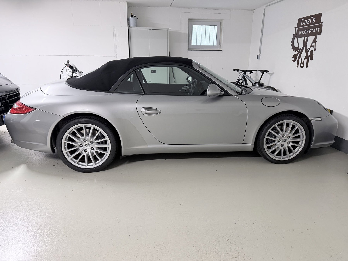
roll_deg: -0.4
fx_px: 241
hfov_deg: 71.6
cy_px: 130
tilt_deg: -16.1
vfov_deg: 56.8
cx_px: 174
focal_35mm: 24
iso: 250
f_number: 1.78
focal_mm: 6.76
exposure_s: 1/50
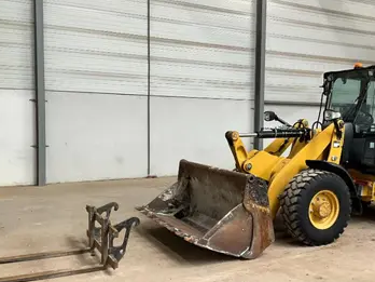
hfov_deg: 46.4
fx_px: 433
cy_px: 156
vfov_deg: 35.9
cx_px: 233
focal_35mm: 40
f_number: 1.8
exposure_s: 1/60
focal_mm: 3
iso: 64
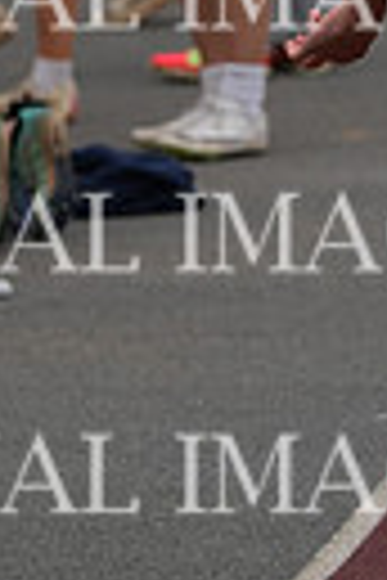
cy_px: -130
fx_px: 9529
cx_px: 529
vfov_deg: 3.5
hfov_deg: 2.3
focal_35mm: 591
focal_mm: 131
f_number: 4
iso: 800
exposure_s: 1/2500
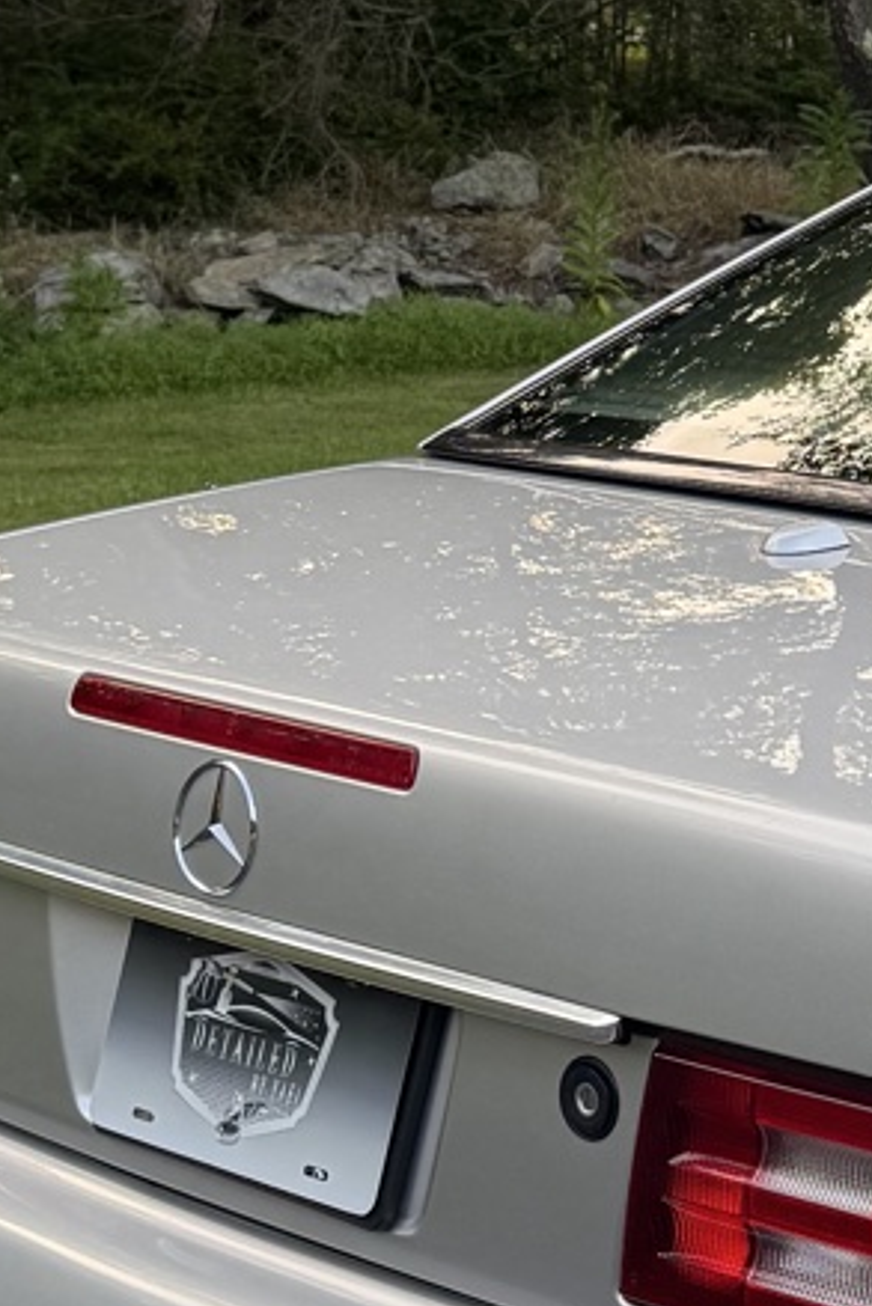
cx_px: 1426
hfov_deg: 12.8
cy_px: 422
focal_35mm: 100
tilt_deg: -11.0
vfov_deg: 20.3
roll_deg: -1.0
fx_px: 3630
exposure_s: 1/241
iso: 64
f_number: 1.78
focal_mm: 6.76
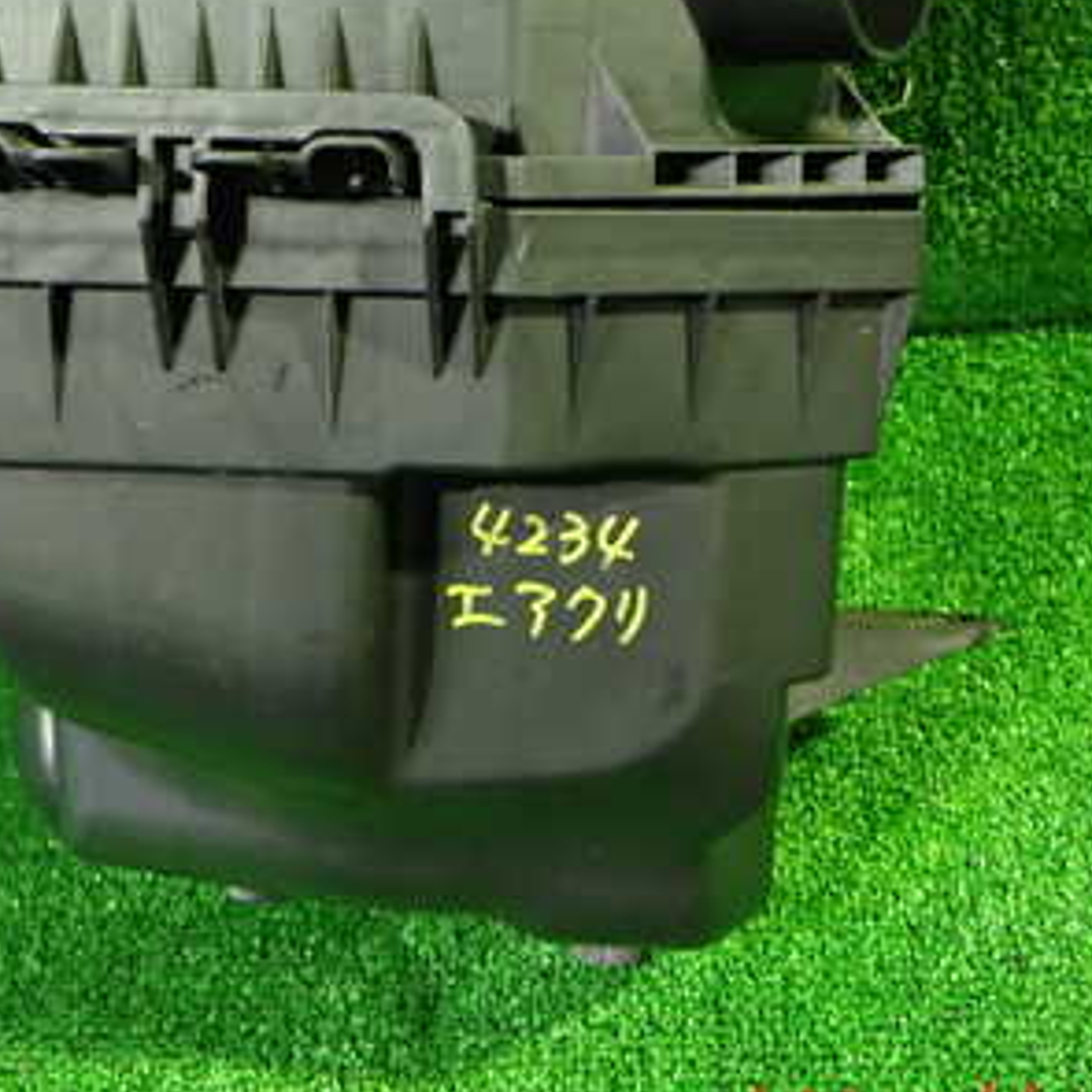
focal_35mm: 54
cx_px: 478
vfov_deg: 31.3
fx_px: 1927
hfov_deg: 31.6
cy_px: 337
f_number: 2.3
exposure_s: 1/20
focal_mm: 5.4
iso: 800
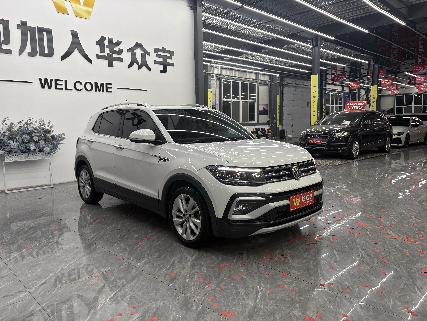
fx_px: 321
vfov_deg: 53.1
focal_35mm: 26
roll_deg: +0.4
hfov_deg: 67.3
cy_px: 160
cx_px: 214
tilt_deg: -7.4
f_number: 1.6
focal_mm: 5.96
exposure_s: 1/113
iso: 125
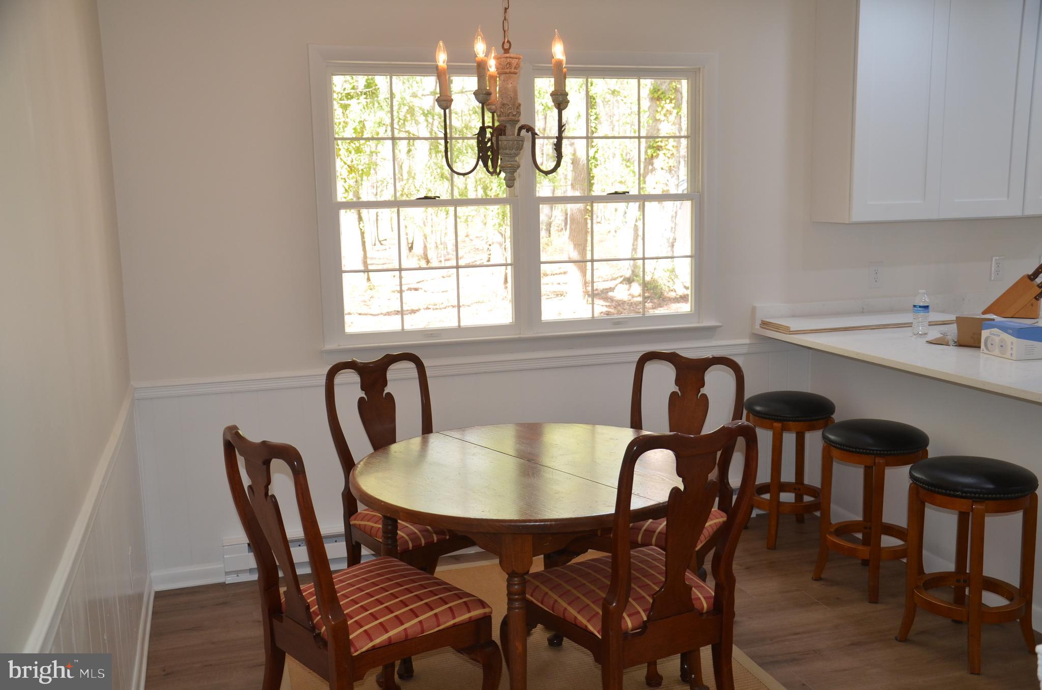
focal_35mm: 36
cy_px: 345
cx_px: 521
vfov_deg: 36.7
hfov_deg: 53.2
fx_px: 1040
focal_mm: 24
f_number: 3.8
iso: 400
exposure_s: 1/125
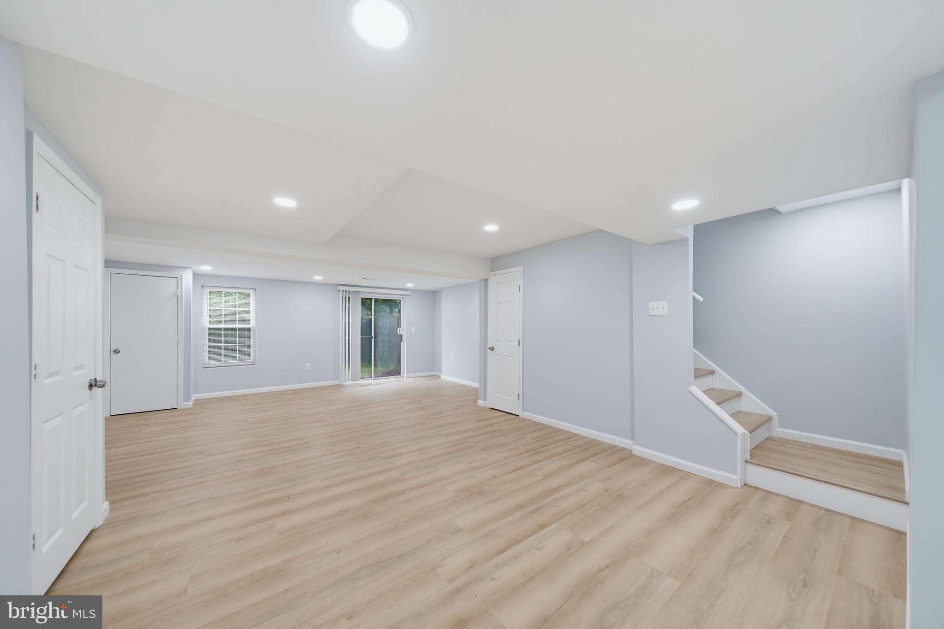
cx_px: 472
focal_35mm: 12
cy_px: 314
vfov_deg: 90.0
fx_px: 315
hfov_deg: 112.6
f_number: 8
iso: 500
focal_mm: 12
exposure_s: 1/30
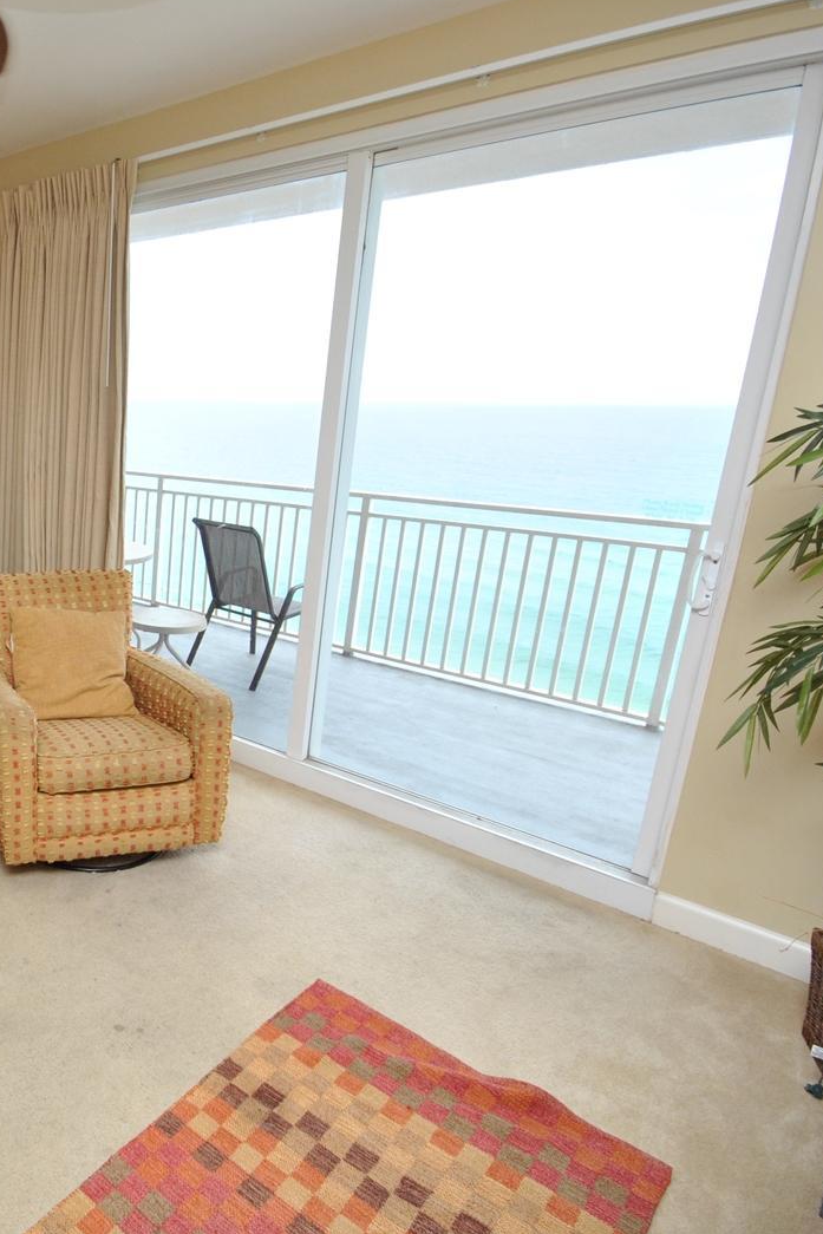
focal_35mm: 23
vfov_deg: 76.1
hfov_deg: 46.6
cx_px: 9
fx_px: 788
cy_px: 622
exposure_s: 1/200
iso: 400
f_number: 5.6
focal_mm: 10
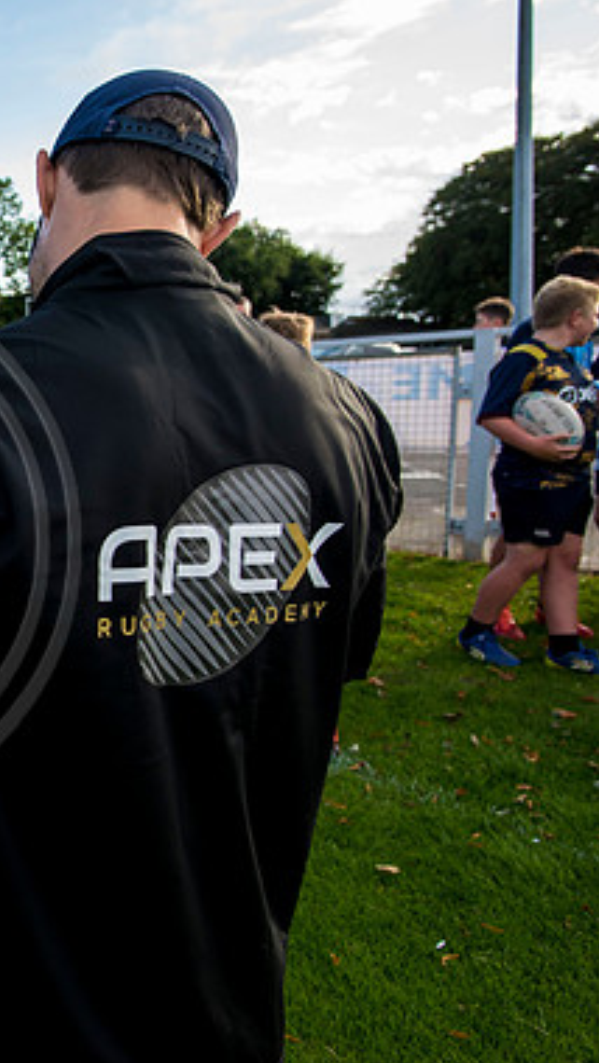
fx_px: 903
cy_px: 538
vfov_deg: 61.0
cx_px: -207
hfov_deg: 28.8
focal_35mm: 32
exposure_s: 1/640
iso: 400
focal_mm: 20
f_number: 4
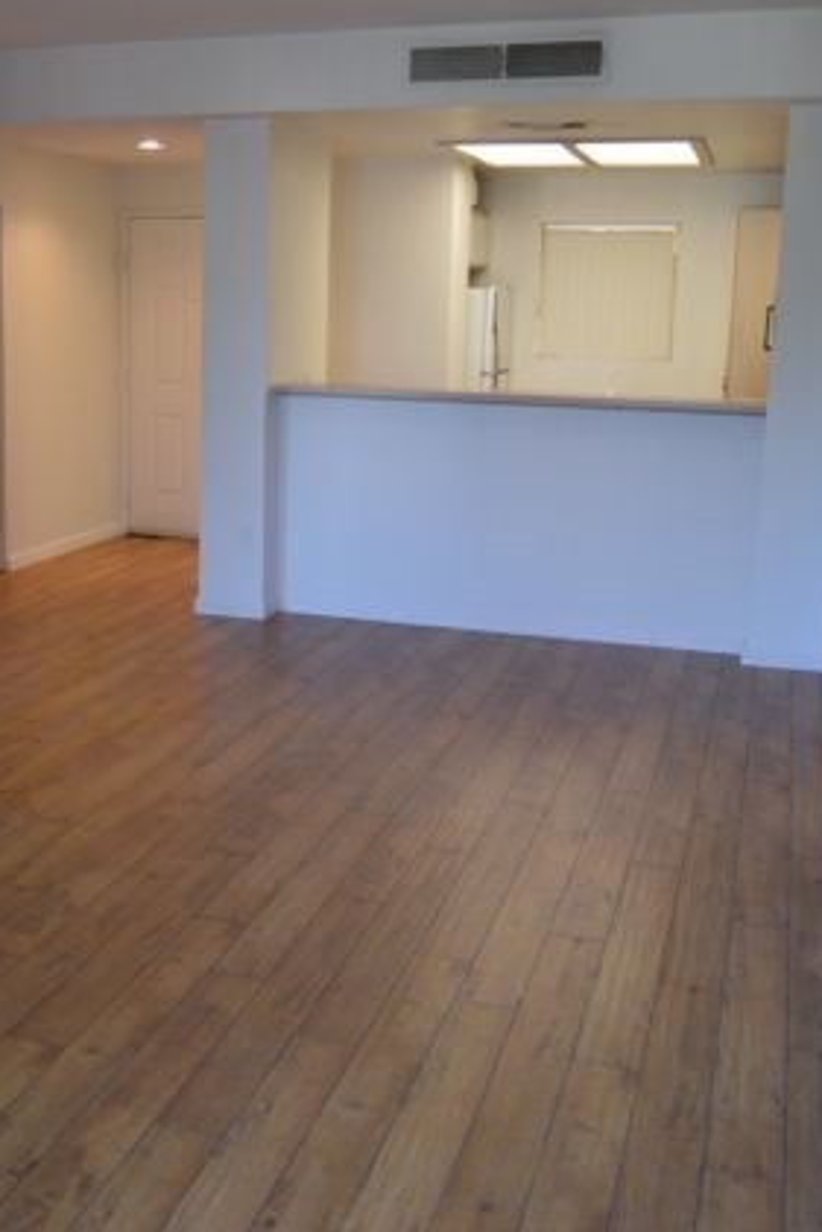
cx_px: 181
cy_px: 617
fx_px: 1403
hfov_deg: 31.9
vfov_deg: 47.4
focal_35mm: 41
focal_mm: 18
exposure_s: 1/60
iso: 640
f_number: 3.5
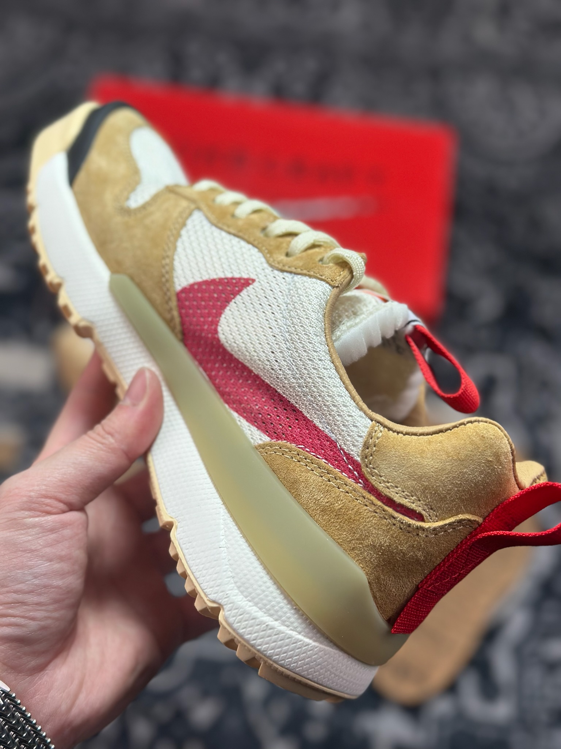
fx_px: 1037
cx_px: 280
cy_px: 374
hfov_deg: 30.3
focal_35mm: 48
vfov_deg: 39.7
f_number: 1.78
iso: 80
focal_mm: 6.86
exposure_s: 1/1323
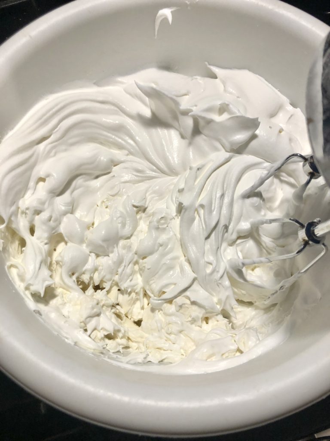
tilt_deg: -71.7
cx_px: 165
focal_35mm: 28
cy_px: 220
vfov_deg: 63.4
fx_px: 356
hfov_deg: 49.7
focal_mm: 3.99
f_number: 1.8
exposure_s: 1/30
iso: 25
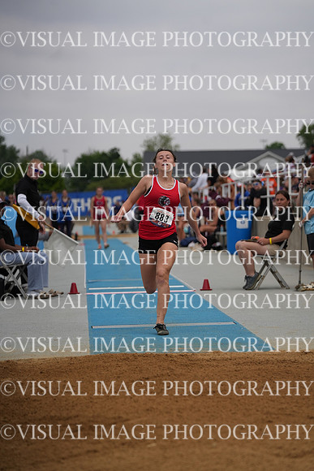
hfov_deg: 10.9
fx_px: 1647
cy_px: 236
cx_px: 157
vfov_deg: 16.3
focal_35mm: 126
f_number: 4
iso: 400
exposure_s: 1/8000
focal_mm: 126
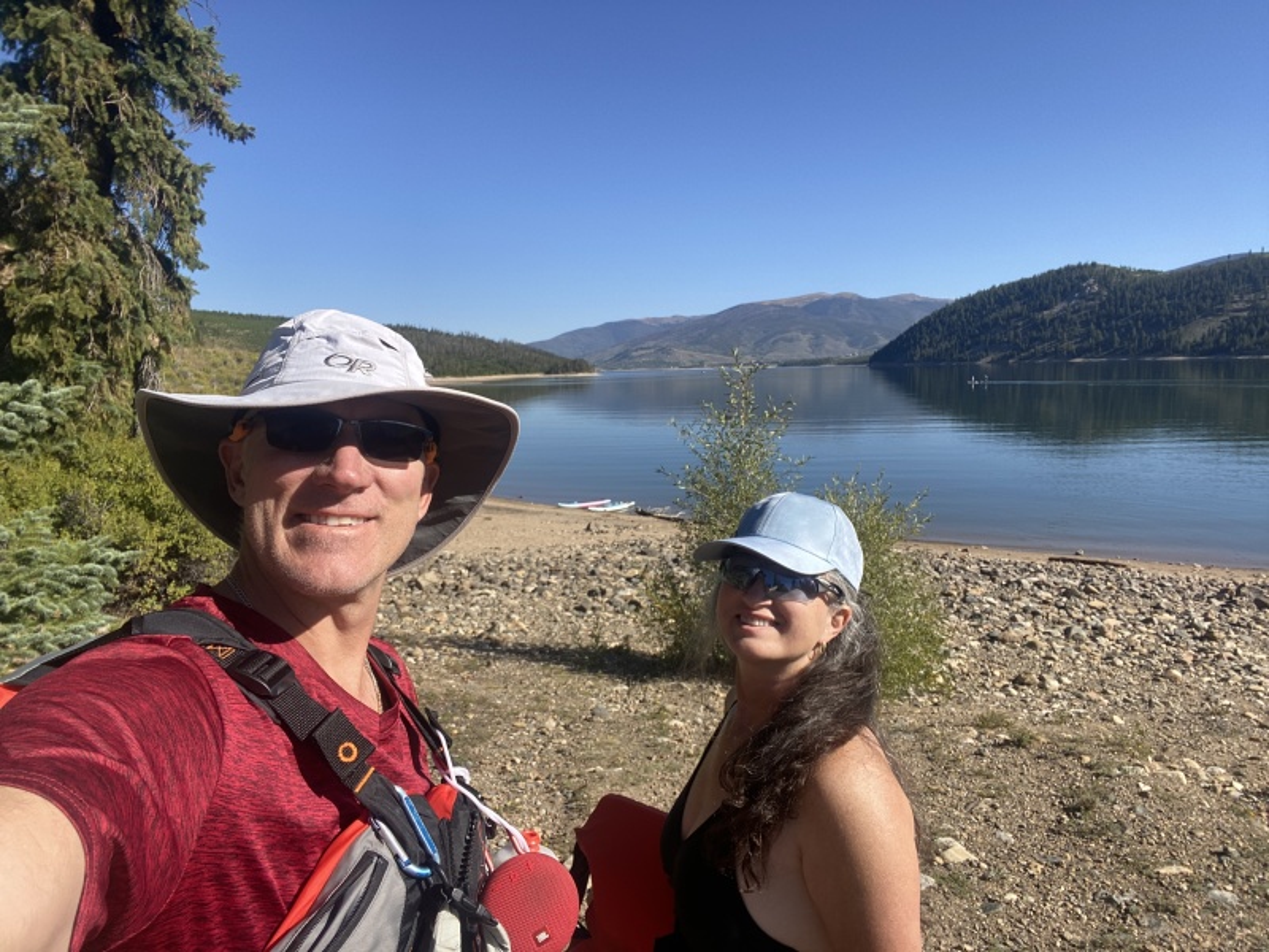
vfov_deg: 58.9
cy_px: 476
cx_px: 634
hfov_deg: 73.9
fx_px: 843
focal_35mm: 23
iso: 25
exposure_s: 1/900
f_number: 2.2
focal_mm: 2.71
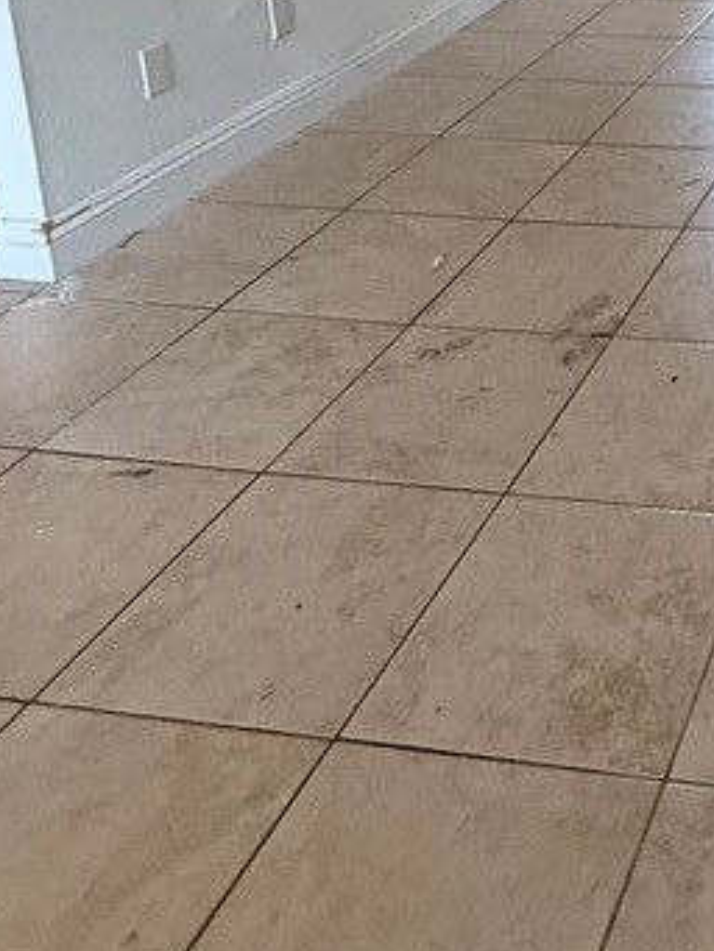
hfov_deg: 28.4
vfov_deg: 36.7
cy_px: -128
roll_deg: -1.2
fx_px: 1154
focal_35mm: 42
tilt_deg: -9.0
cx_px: 923
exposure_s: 1/60
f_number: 2.2
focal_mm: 2.22
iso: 400
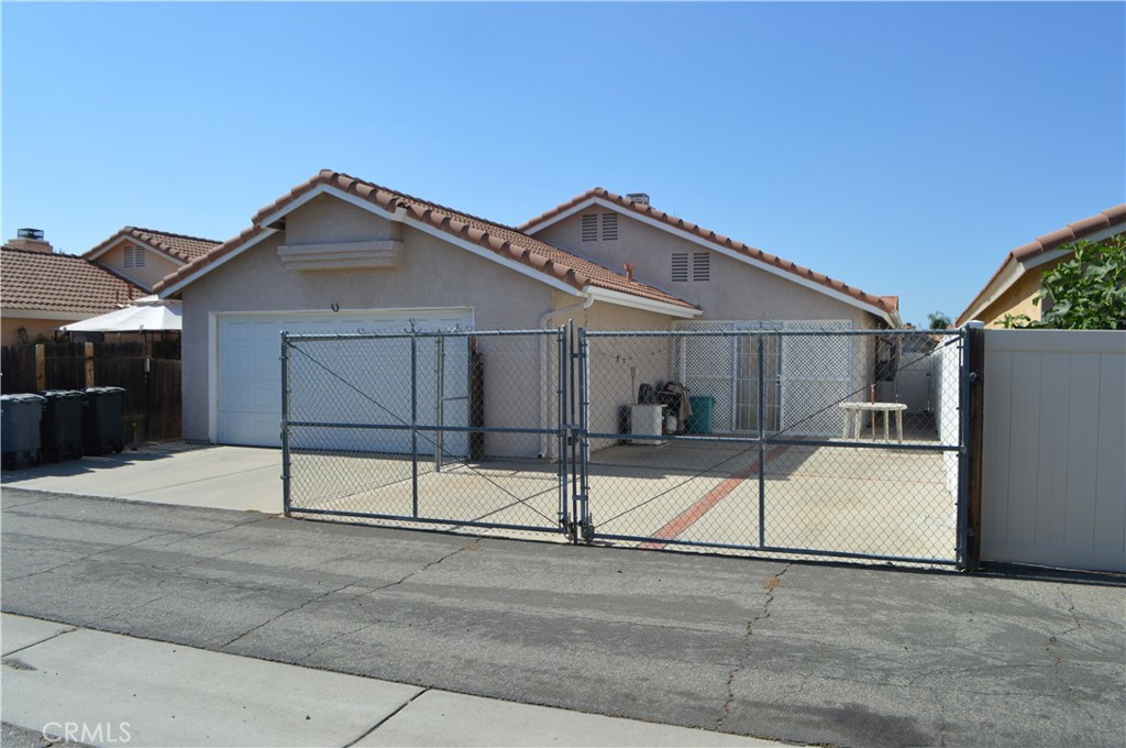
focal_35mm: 27
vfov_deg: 47.8
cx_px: 563
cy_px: 374
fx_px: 843
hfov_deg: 67.4
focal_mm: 18
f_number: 8
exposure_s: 1/250
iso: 100
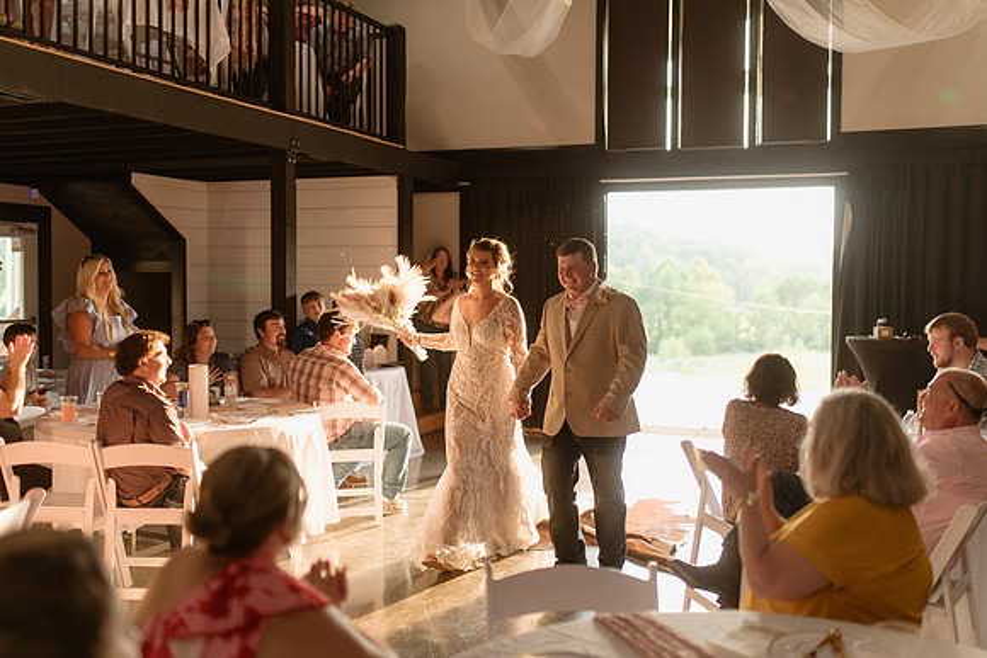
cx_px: 493
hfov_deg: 52.2
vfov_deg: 36.2
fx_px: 1008
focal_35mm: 37
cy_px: 317
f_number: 1.4
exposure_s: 1/200
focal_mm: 35
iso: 320
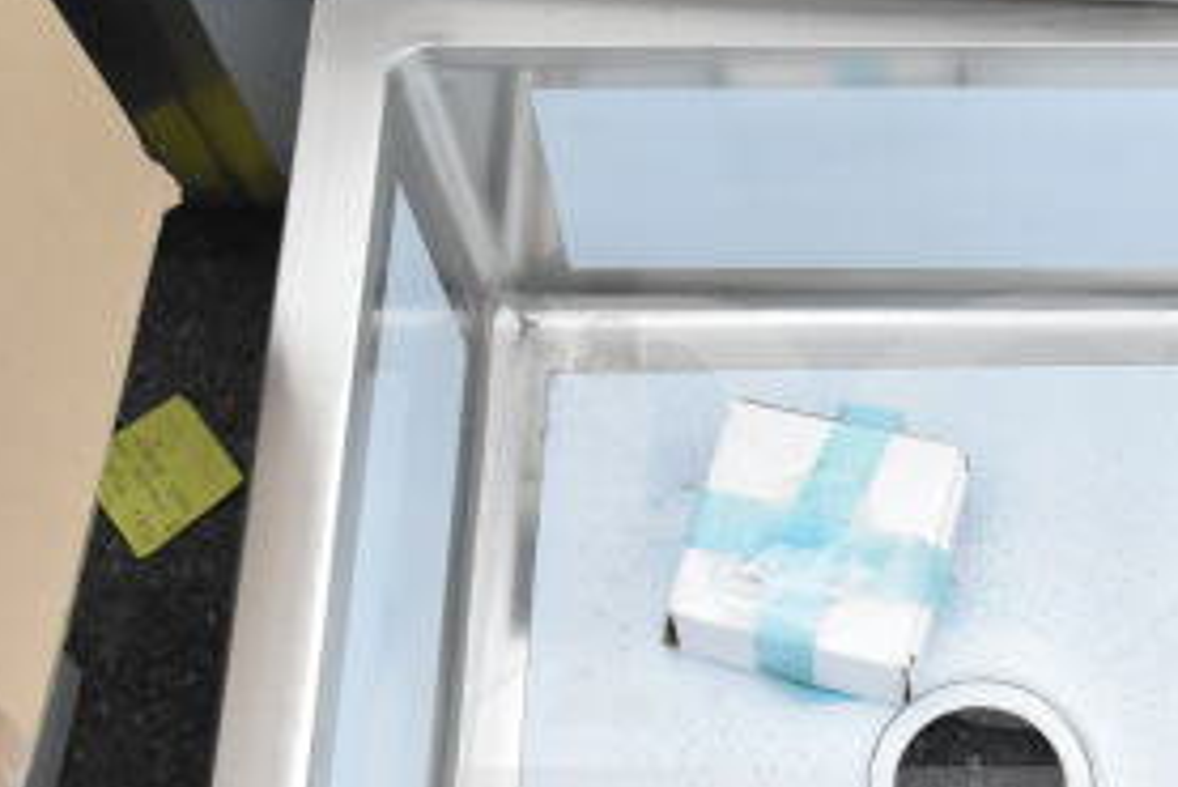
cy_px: 632
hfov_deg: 29.9
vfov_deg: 20.4
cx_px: 923
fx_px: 2161
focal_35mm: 66
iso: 1600
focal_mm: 20
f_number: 8
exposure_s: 1/250
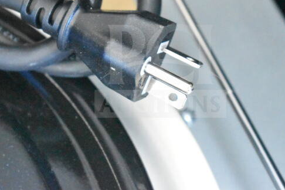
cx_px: 160
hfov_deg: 19.7
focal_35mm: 104
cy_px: 71
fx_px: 820
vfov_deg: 13.2
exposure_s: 1/80
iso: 25600
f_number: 5.6
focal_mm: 55
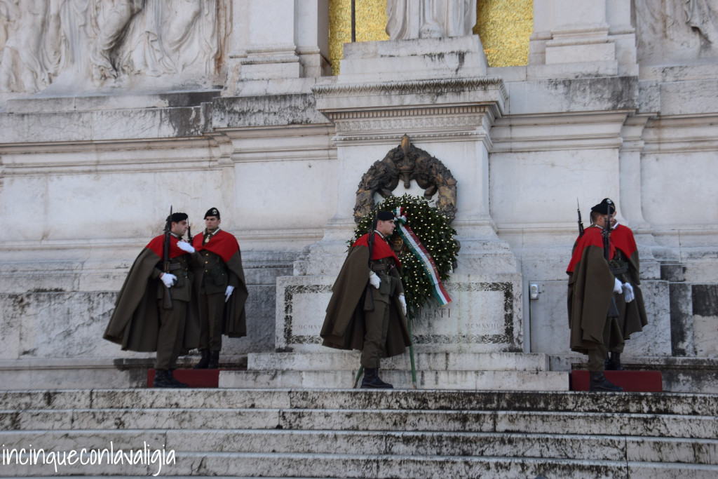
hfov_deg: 33.4
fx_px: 1197
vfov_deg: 22.6
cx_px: 359
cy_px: 240
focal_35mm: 60
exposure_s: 1/250
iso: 400
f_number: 8
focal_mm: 40
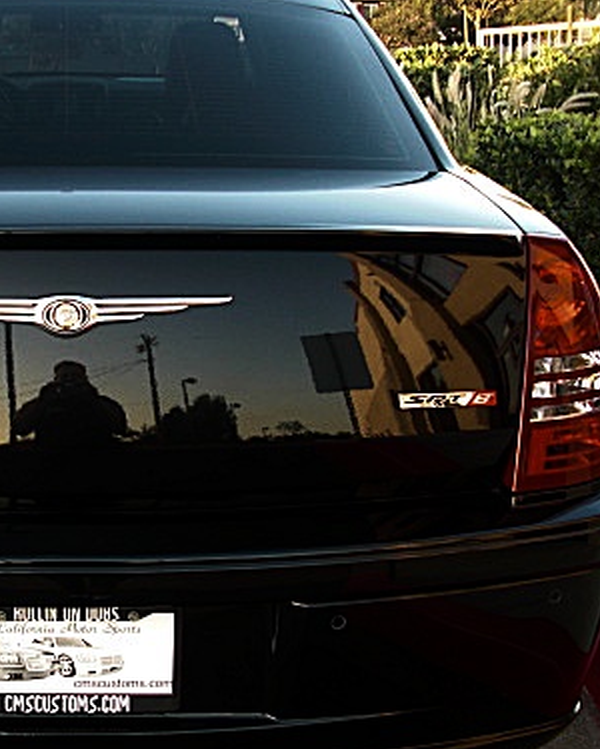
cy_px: 389
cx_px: 60
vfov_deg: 31.4
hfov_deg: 24.6
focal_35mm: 60
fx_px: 1332
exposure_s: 1/100
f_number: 2.8
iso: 100
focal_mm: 6.3
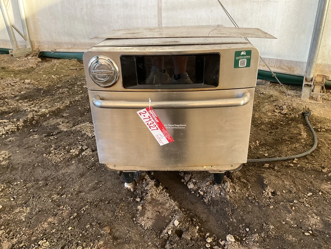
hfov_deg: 61.6
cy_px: 124
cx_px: 166
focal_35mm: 29
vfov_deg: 48.3
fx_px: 277
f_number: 1.8
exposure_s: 1/76
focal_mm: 3
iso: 64
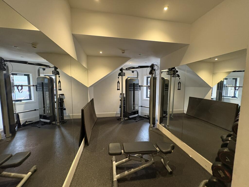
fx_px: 101
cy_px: 94
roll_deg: +0.0
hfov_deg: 102.1
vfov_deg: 85.7
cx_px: 124
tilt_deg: -3.1
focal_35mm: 14
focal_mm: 2.22
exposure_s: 1/50
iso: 400
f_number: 2.2
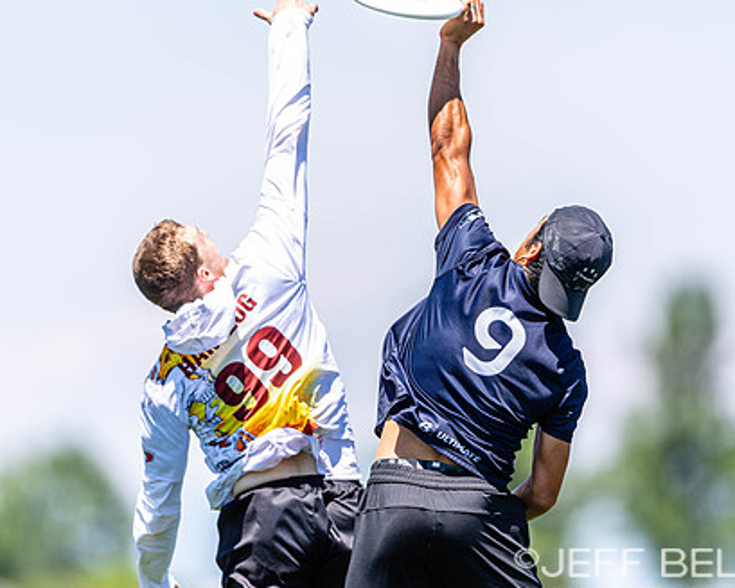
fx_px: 13875
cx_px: 395
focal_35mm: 638
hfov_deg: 3.0
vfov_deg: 2.4
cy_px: 290
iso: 100
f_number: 2.8
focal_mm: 400
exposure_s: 1/1250
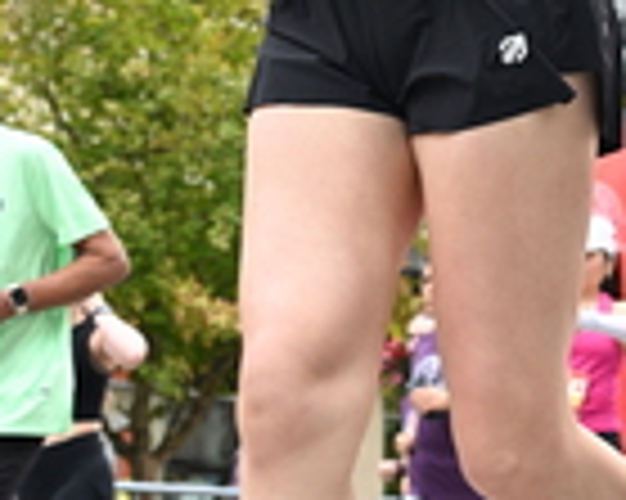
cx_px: 786
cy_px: 167
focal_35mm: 115
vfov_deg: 13.4
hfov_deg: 16.0
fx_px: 2129
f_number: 4
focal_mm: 31
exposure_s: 1/640
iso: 2000
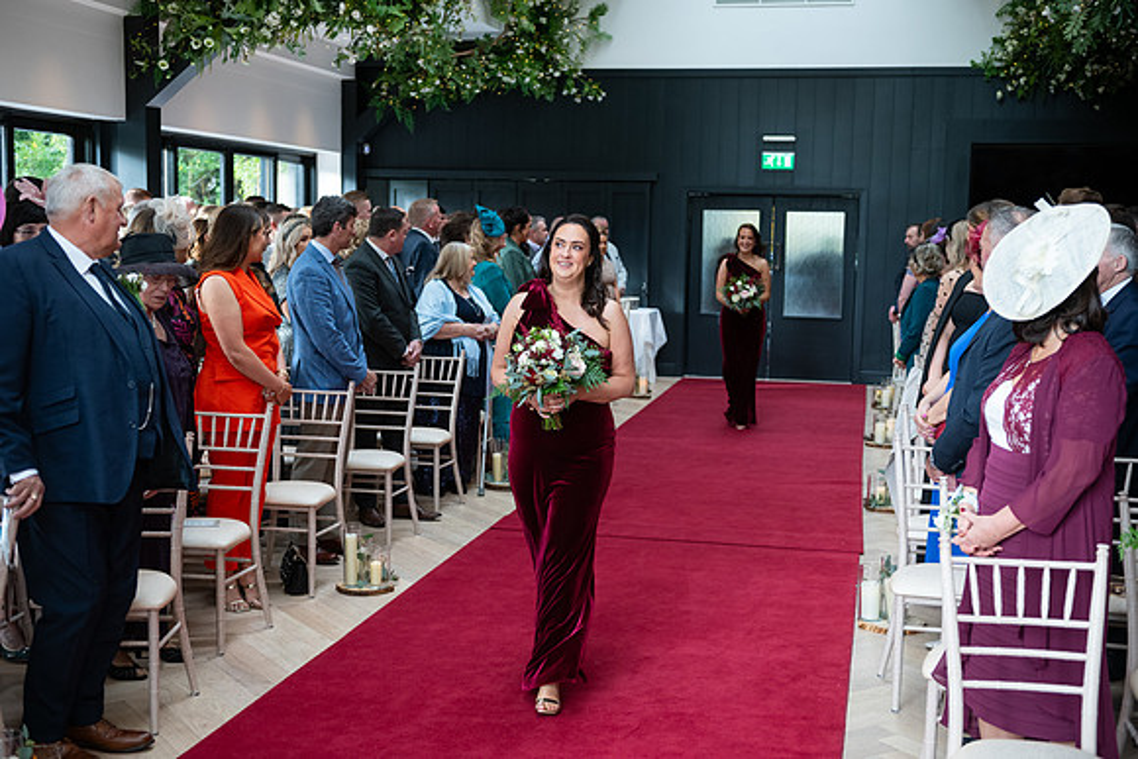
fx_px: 1423
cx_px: 569
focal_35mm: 45
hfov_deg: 43.6
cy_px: 380
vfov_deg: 29.9
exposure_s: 1/160
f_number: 3.5
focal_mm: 45
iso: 640
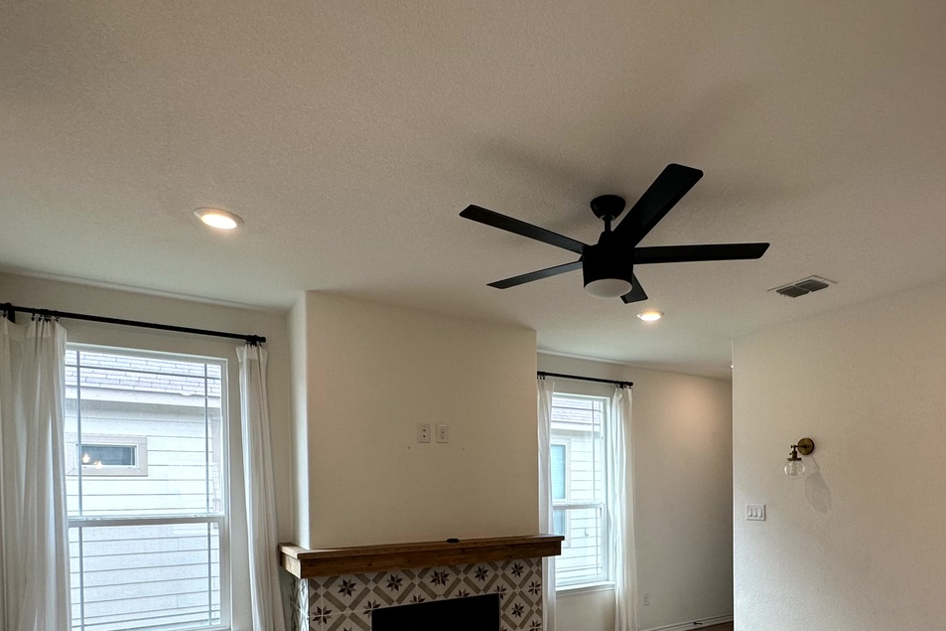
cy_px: 493
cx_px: 552
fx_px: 578
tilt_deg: +0.2
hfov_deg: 78.0
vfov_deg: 53.9
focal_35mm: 22
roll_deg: +0.4
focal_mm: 2.22
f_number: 2.2
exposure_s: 1/120
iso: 80
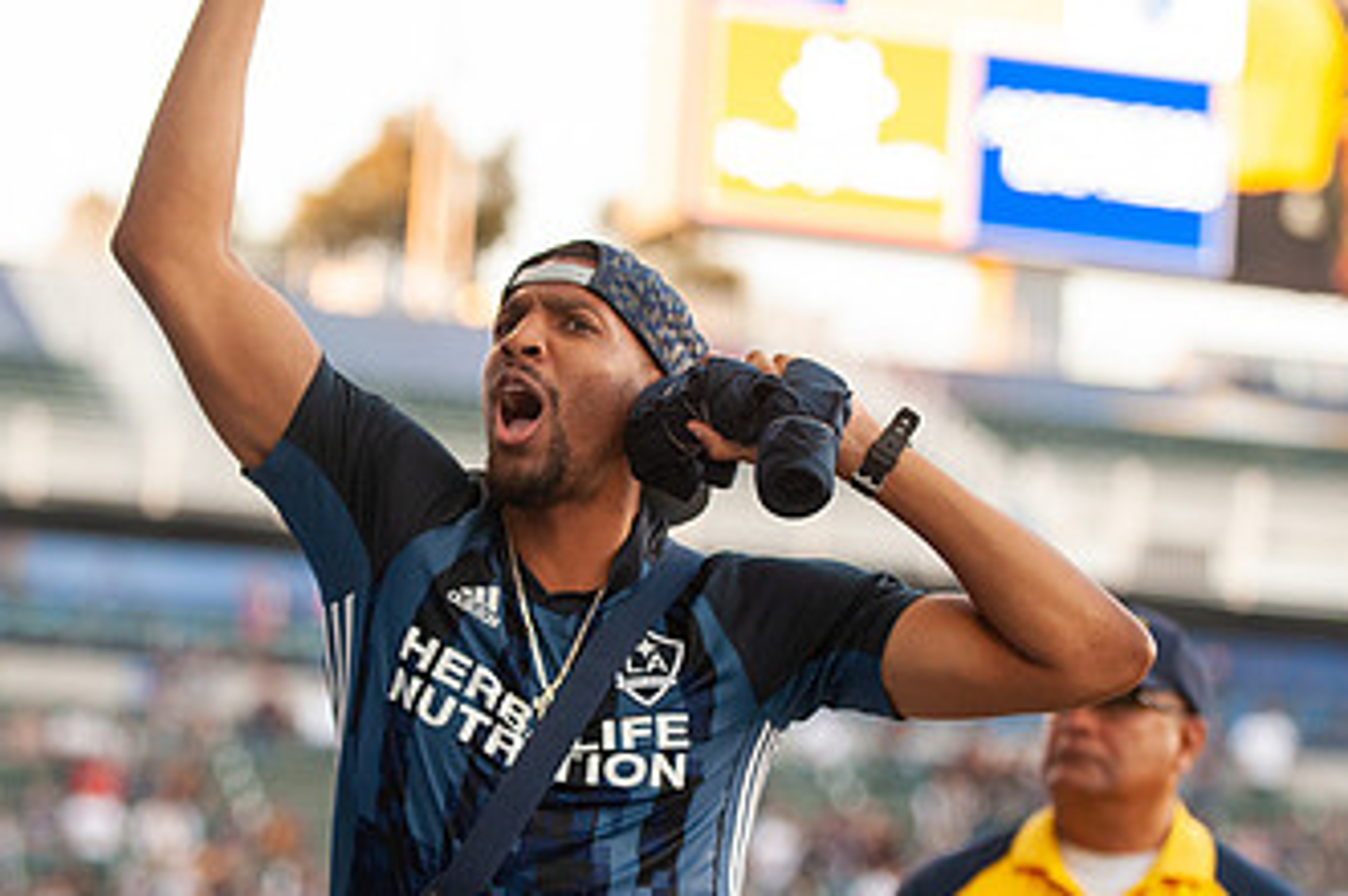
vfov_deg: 7.7
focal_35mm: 179
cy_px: 615
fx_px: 6696
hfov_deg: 11.5
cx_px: 582
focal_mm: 102
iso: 1250
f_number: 2.8
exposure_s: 1/640
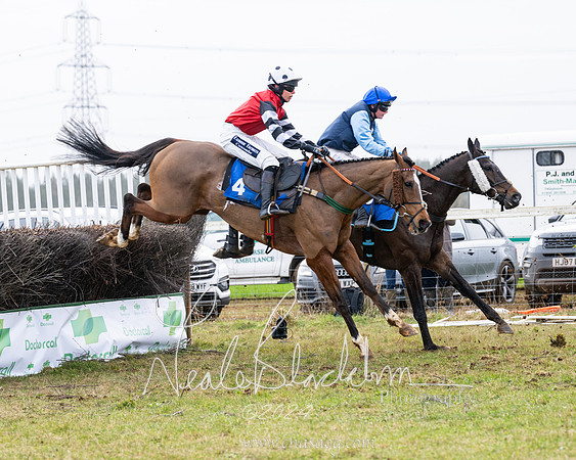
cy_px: 233
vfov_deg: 10.6
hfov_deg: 13.2
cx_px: 221
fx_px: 2492
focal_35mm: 146
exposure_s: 1/800
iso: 400
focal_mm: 105
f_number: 4
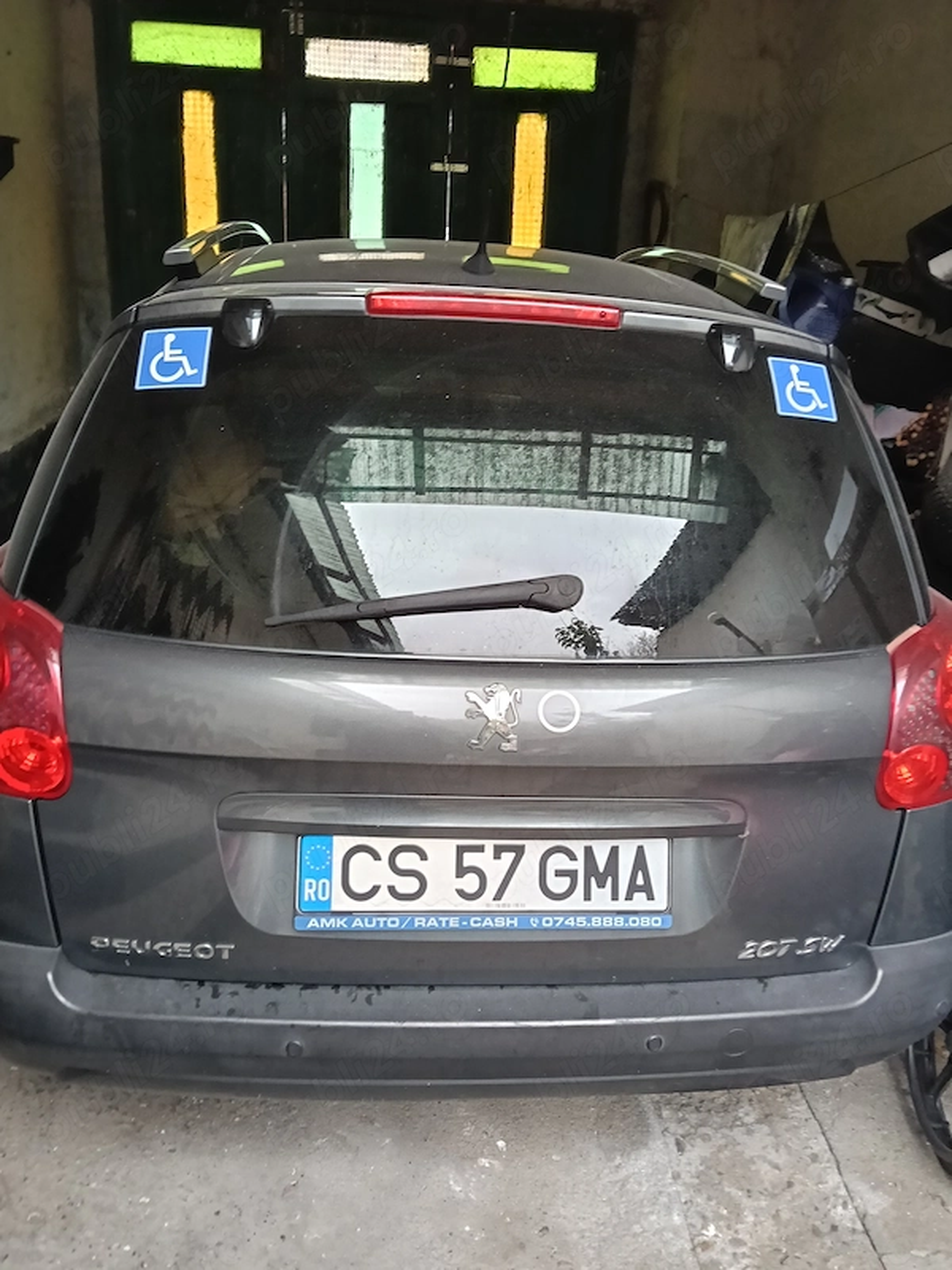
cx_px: 476
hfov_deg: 51.4
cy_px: 635
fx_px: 990
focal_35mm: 27
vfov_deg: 65.3
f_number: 1.8
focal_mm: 3.98
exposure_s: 1/33.3
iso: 1000
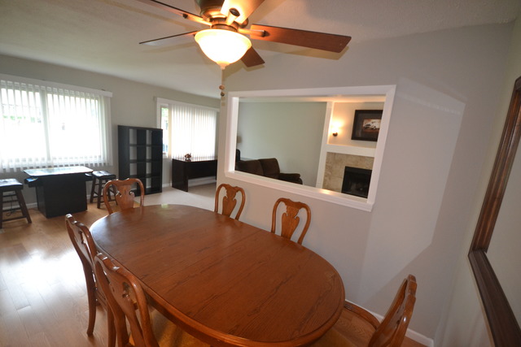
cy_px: 174
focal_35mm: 15
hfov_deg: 100.4
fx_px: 217
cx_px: 260
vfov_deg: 77.4
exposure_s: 1/60
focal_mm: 10
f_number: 4
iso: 1400
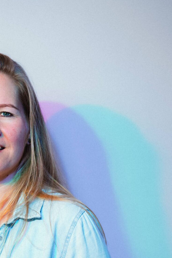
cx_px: -24
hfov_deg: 6.7
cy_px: 277
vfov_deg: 10.0
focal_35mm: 203
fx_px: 1455
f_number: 4.5
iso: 64
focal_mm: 88
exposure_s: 1/200
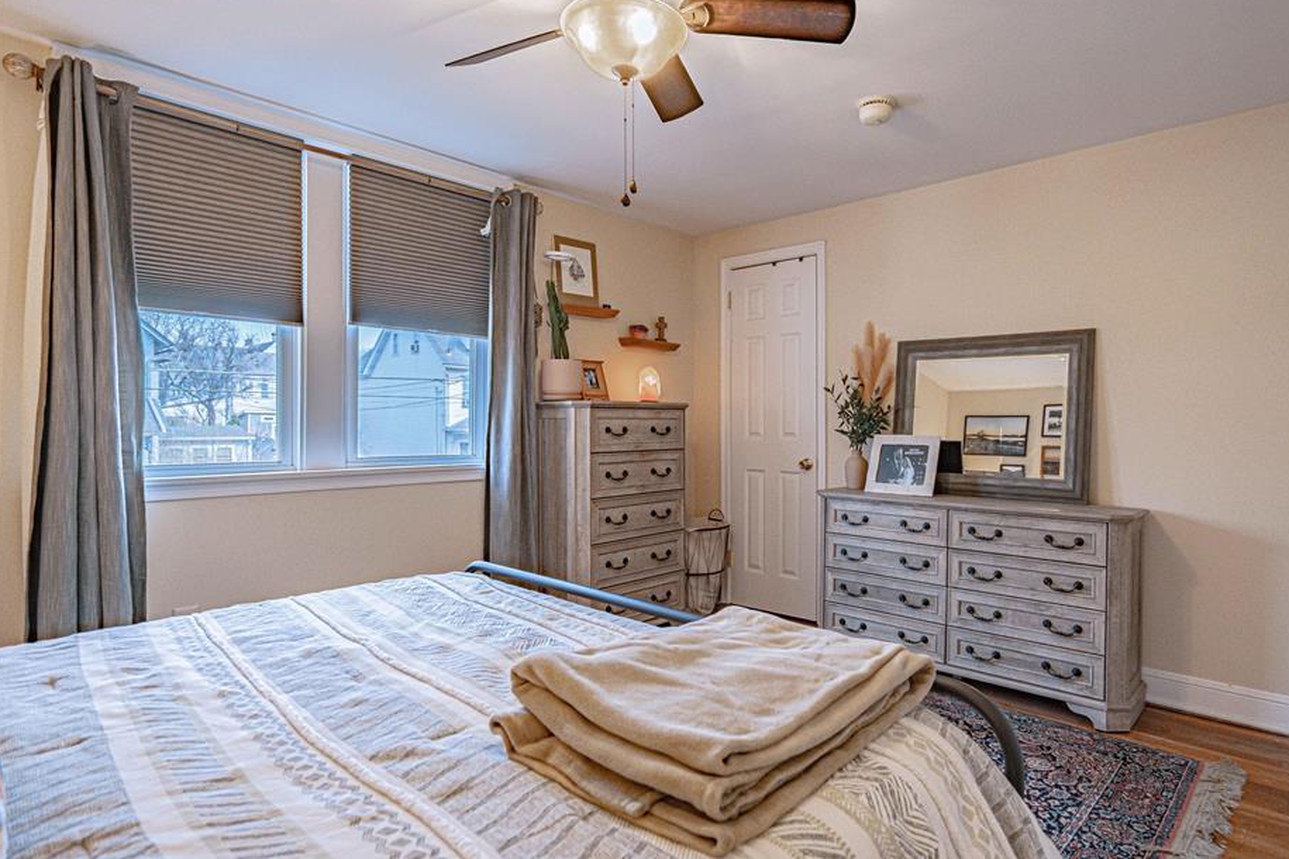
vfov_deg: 64.6
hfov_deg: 86.5
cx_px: 723
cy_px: 424
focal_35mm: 19
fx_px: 680
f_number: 4
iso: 1250
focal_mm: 16
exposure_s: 1/1000
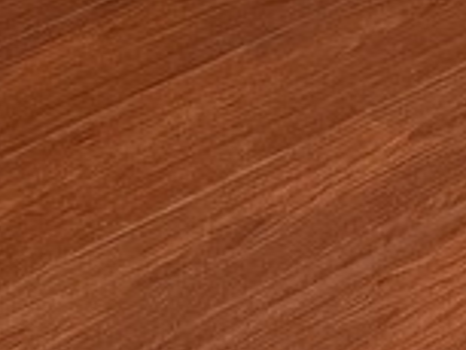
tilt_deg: -9.5
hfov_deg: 9.8
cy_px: -974
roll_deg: -0.2
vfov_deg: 6.6
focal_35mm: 188
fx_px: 2533
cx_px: 923
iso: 800
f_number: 1.78
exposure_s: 1/60
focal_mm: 6.76
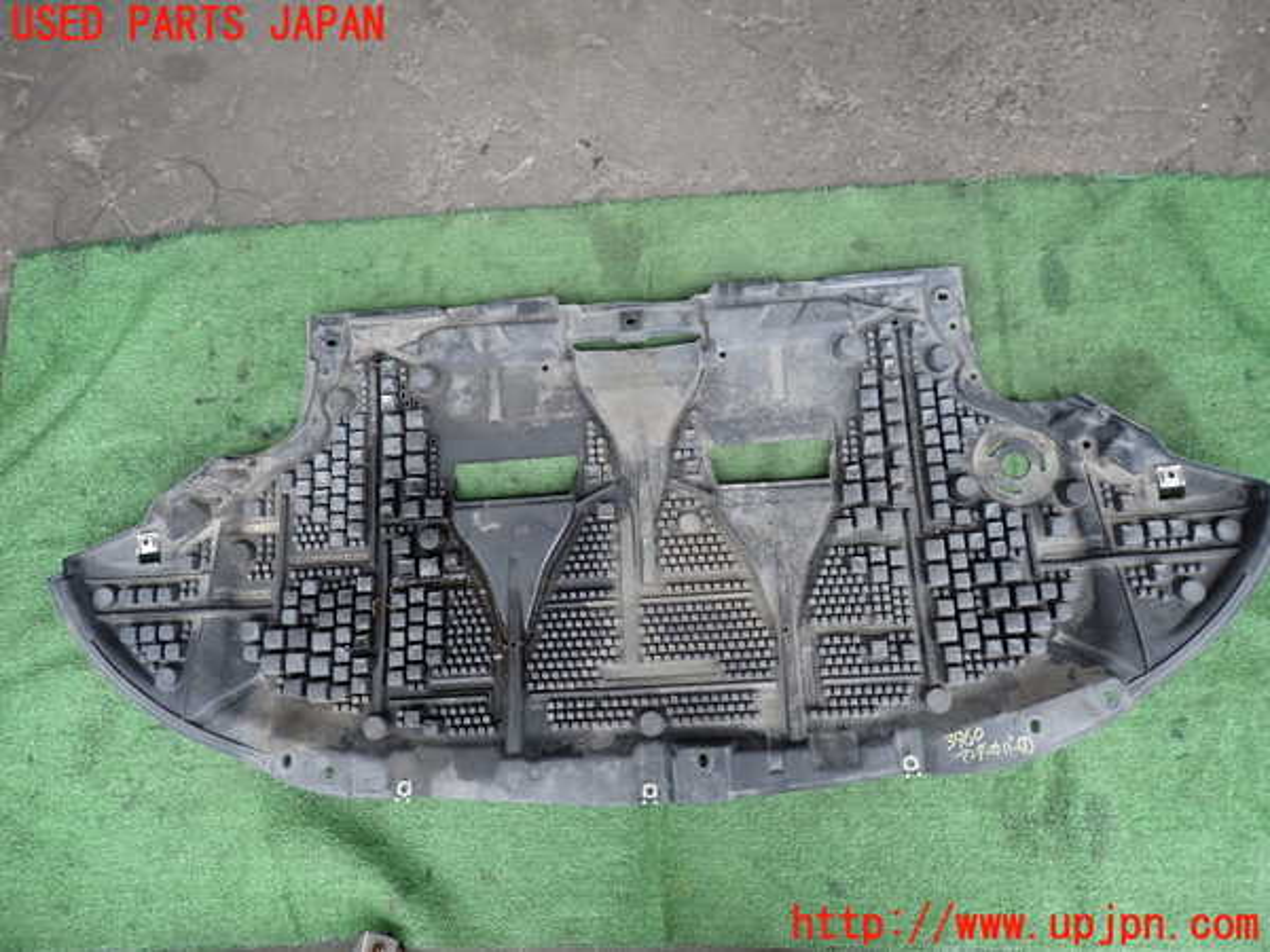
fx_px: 917
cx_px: 635
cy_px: 476
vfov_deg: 54.9
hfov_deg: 69.4
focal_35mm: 25
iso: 200
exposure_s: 1/100
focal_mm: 4.5
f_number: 2
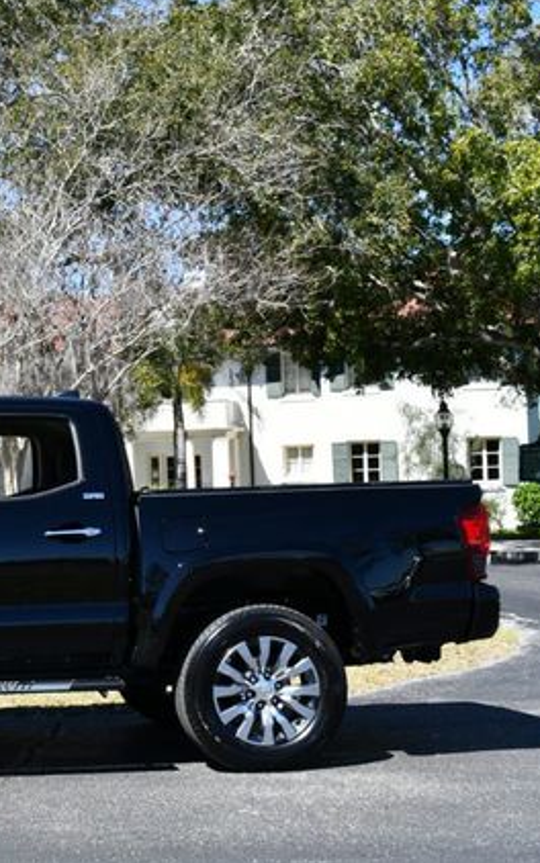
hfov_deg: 18.3
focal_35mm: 68
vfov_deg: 30.2
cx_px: -84
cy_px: 428
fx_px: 1600
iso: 125
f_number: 8
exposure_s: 1/250
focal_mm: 22
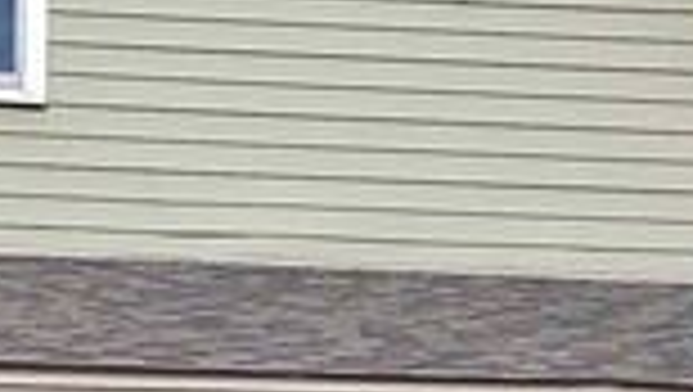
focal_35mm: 188
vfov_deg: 6.3
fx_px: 3458
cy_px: 721
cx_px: 252
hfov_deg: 11.4
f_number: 1.8
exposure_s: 1/519
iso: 25
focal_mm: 3.98
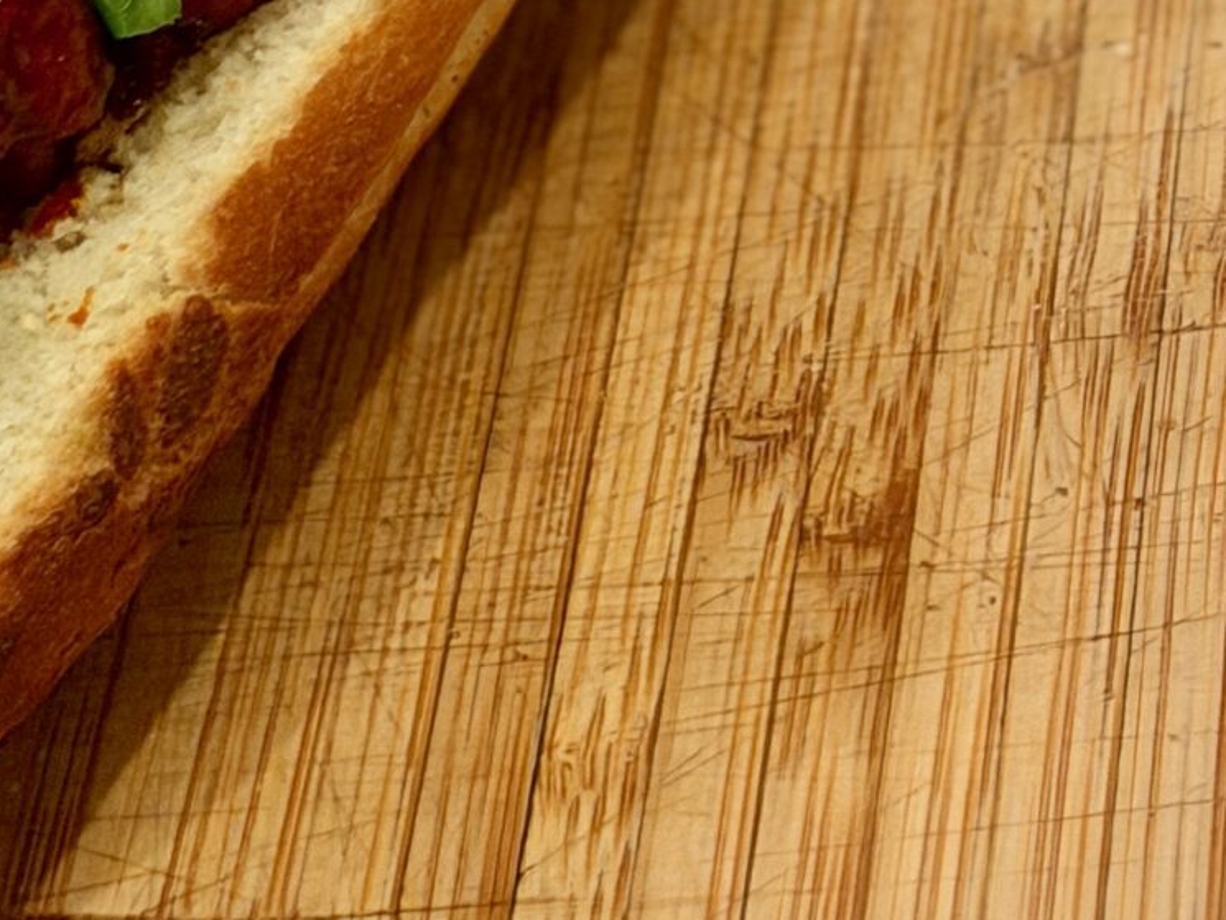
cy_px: -545
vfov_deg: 8.7
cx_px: 278
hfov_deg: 11.9
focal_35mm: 165
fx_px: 5845
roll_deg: +18.6
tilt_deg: -42.1
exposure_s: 1/25
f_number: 1.78
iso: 800
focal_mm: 6.76
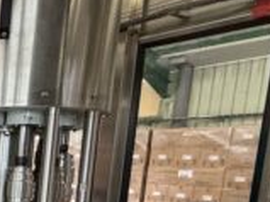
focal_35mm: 47
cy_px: 195
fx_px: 366
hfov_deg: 25.5
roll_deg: -1.9
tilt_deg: -6.1
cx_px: -167
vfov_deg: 29.1
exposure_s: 1/100
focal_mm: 2.22
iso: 200
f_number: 2.2
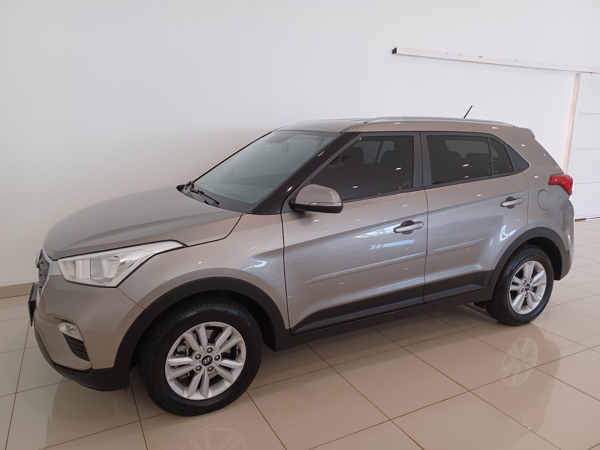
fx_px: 433
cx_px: 300
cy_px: 225
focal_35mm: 25
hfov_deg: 69.4
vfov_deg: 54.9
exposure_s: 1/60
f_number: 1.8
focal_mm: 4.6
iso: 160
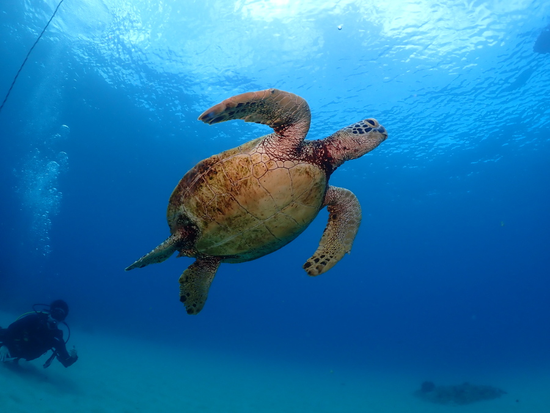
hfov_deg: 69.4
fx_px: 397
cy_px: 206
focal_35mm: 25
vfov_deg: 54.9
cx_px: 275
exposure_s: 1/400
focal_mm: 4.5
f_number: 2.8
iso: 100
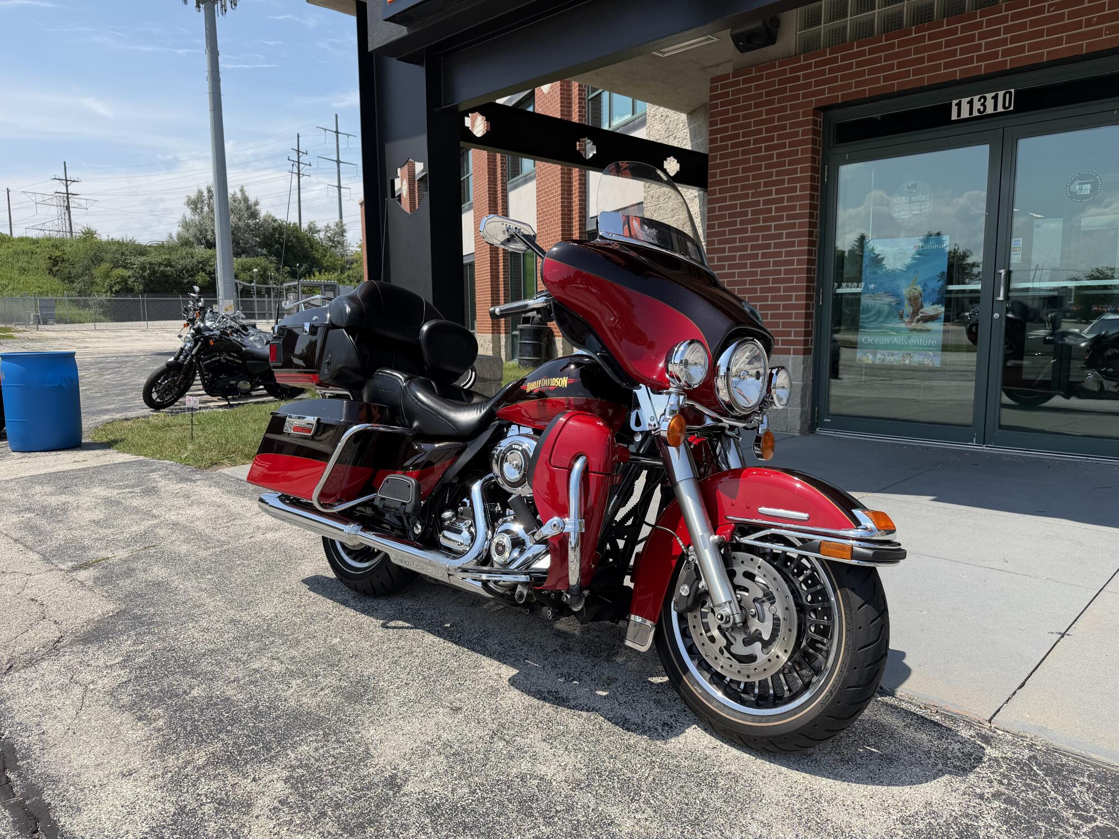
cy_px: 420
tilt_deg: -6.4
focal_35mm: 24
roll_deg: +1.5
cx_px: 560
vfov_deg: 56.8
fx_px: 776
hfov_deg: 71.6
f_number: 1.78
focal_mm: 6.76
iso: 80
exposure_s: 1/4167
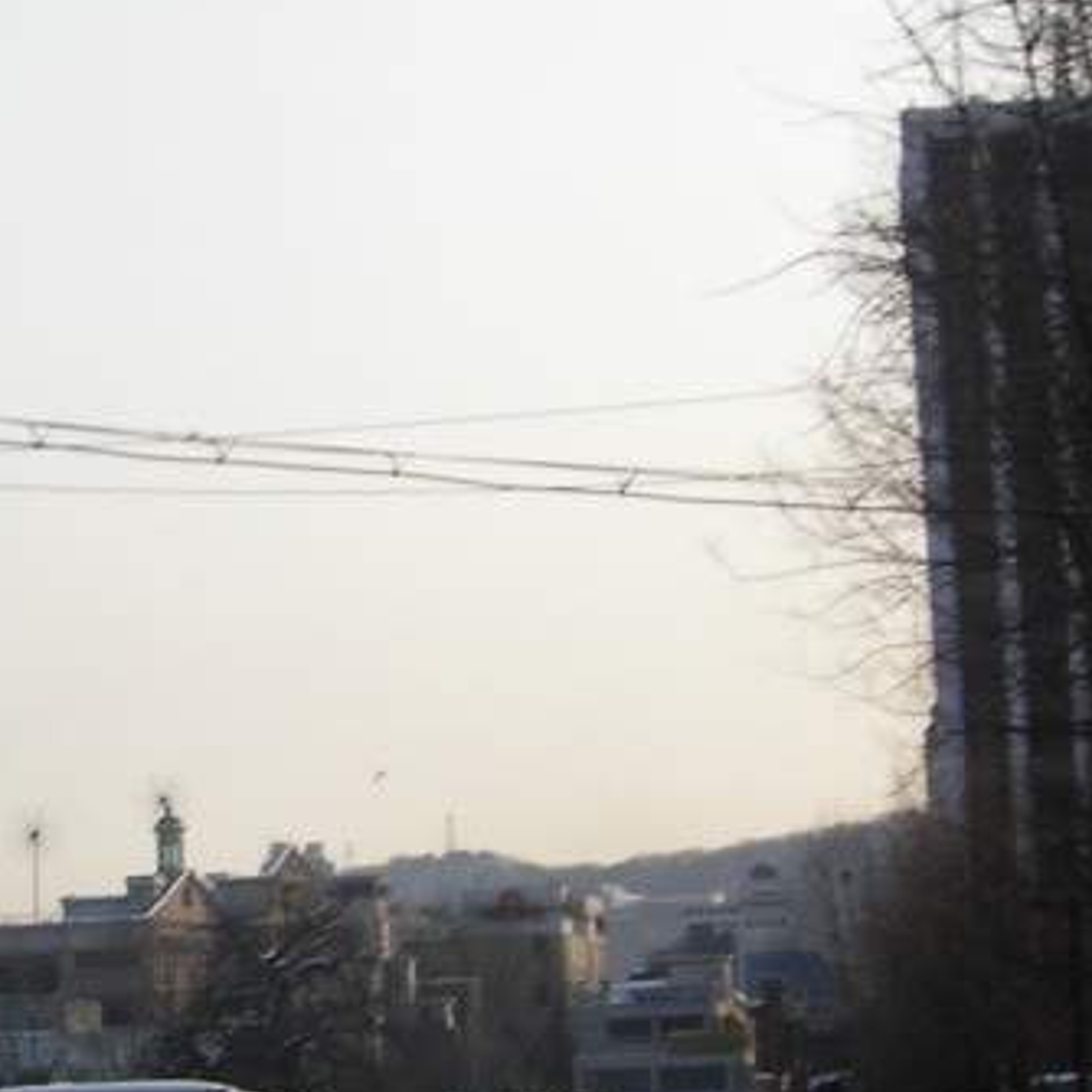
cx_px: 23
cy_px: 798
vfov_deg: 16.8
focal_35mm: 103
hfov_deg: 16.6
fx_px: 3676
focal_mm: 6.3
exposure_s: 1/120
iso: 50
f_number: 6.4
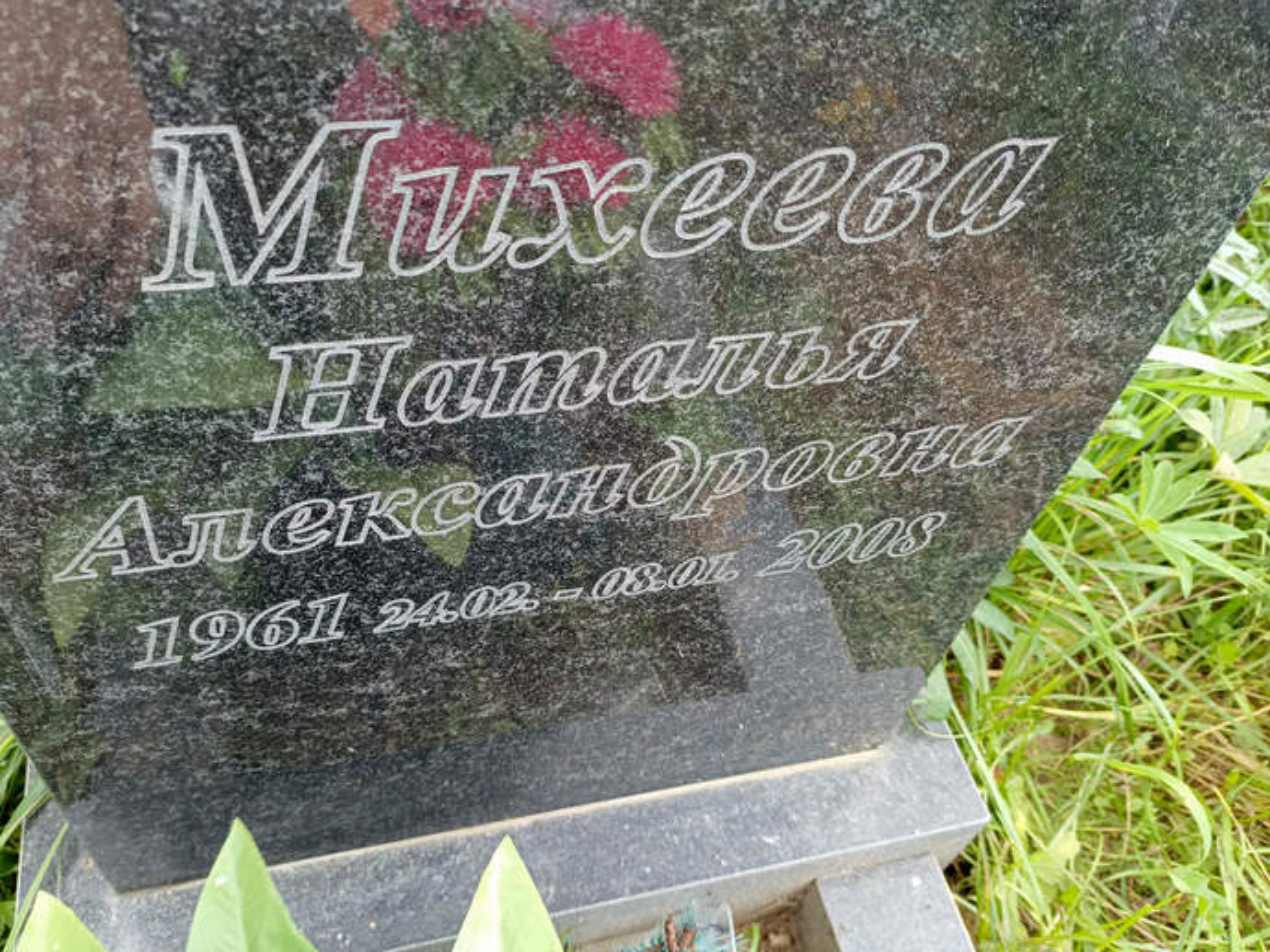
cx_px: 618
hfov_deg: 61.7
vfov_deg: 48.1
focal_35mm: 29
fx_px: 1064
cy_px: 429
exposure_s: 1/100
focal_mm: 4.76
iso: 150
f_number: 1.69
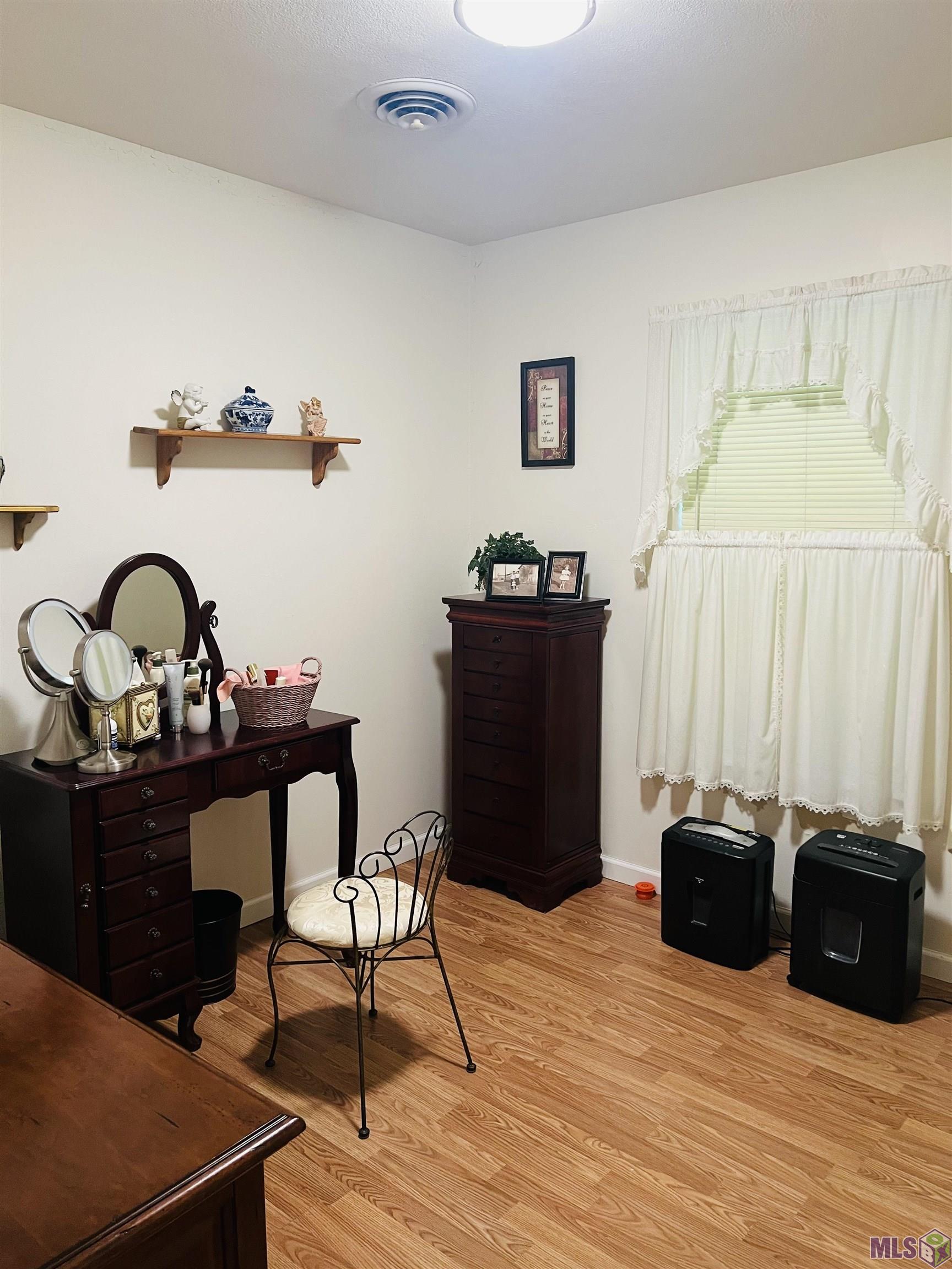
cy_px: 634
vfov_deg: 67.3
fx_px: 953
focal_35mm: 26
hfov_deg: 53.1
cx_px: 476
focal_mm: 5.7
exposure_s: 1/60
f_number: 1.5
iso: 200
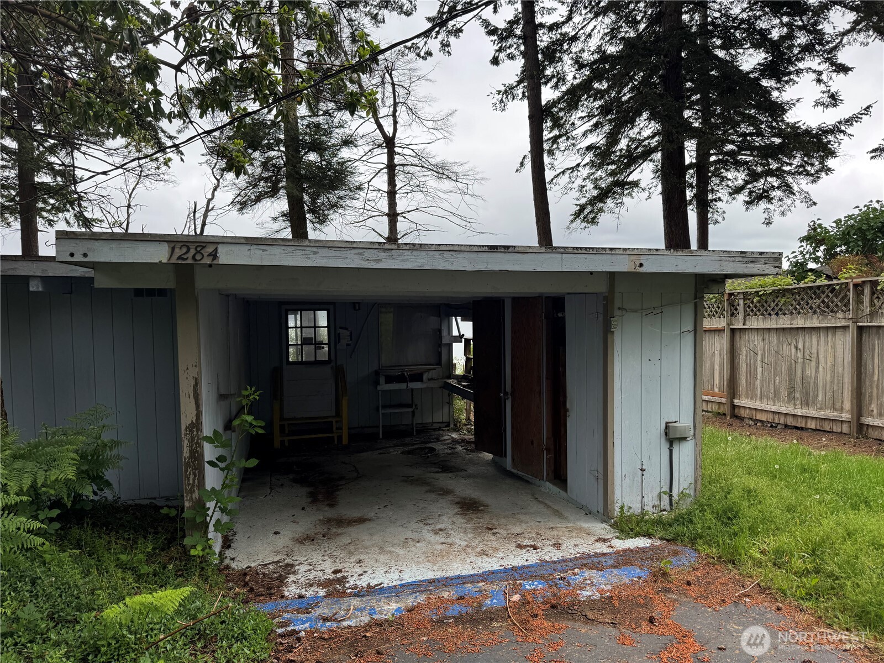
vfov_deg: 56.8
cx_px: 442
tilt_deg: -1.2
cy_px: 332
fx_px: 613
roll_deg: +1.0
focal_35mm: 24
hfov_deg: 71.6
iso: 80
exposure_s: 1/1042
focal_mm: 6.76
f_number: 1.78
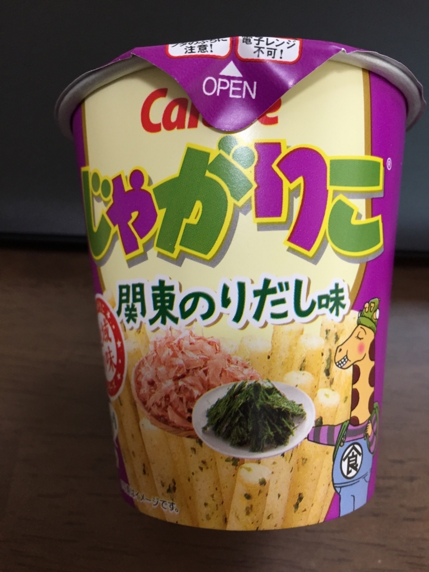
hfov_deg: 48.2
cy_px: 286
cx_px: 214
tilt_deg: -61.0
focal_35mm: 29
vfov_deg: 61.7
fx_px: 479
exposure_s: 1/30
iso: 50
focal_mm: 4.15
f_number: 2.2
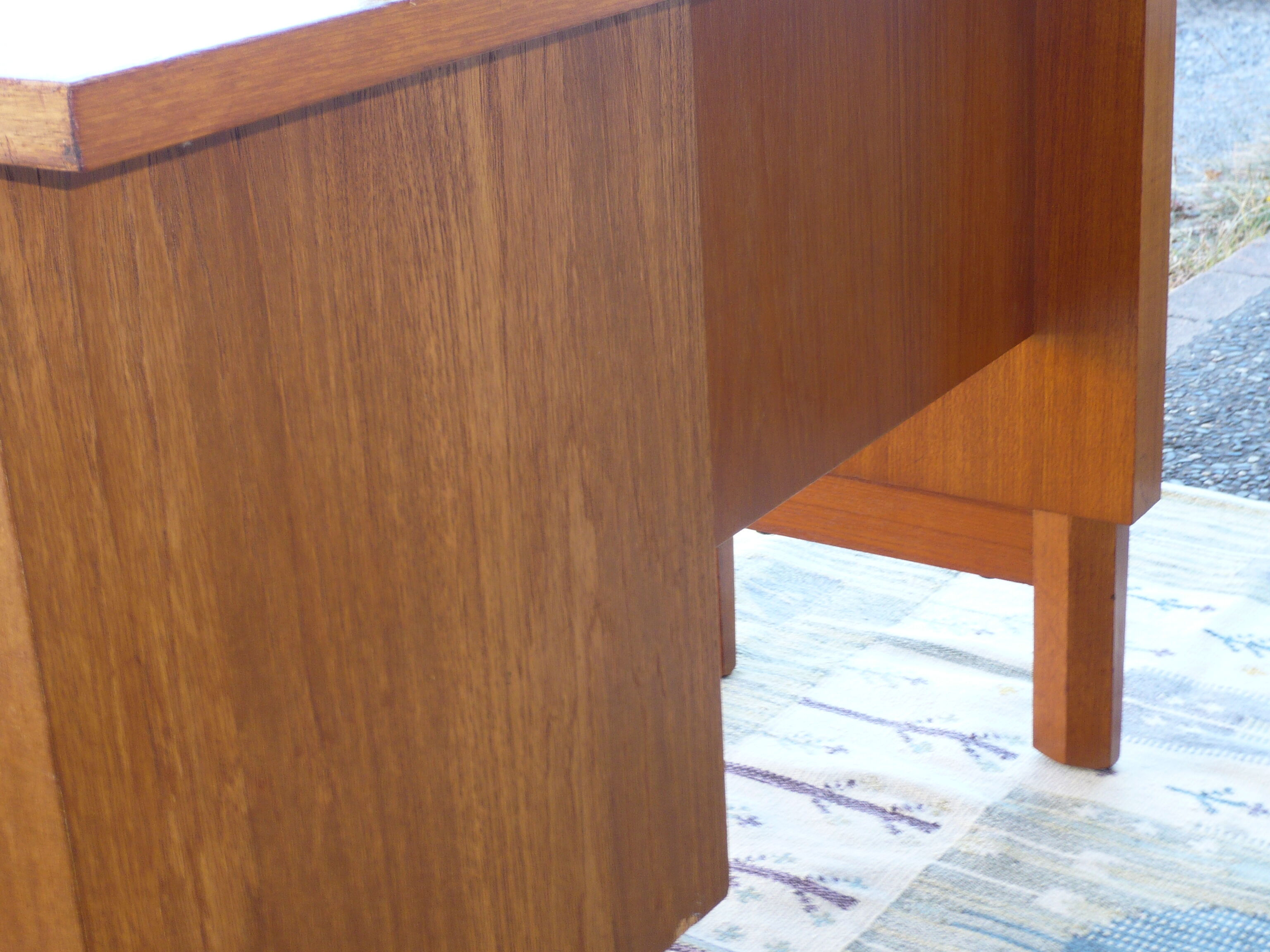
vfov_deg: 23.3
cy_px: 476
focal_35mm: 63
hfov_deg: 30.7
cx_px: 635
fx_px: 2311
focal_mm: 10.3
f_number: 4.3
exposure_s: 1/30
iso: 100
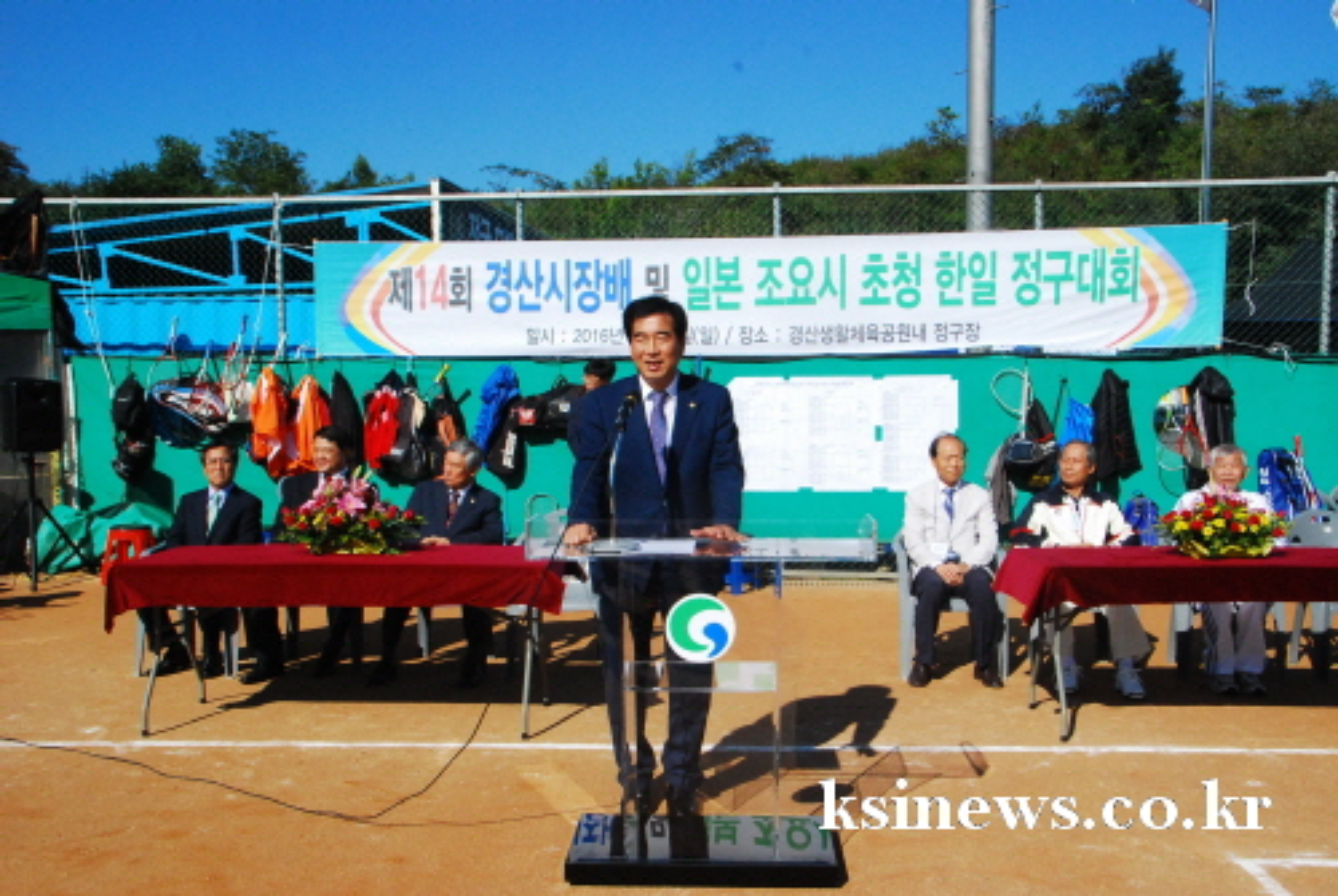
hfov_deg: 53.1
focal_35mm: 36
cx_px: 669
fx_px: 1340
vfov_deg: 37.0
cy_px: 448
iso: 1250
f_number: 16
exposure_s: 1/1000
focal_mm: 24
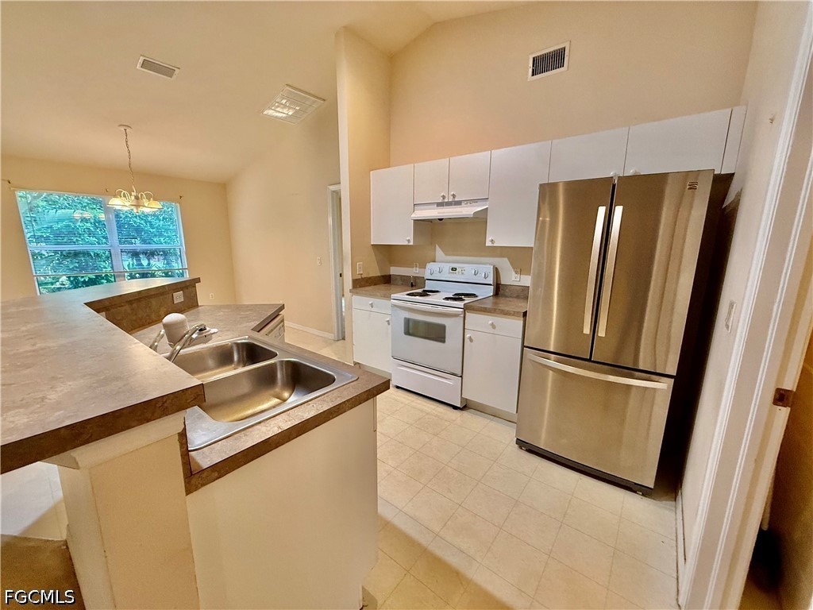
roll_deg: -0.8
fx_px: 329
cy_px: 305
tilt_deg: -10.8
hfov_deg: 102.1
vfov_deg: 85.7
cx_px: 406
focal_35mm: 14
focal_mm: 2.22
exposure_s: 1/60
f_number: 2.2
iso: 400
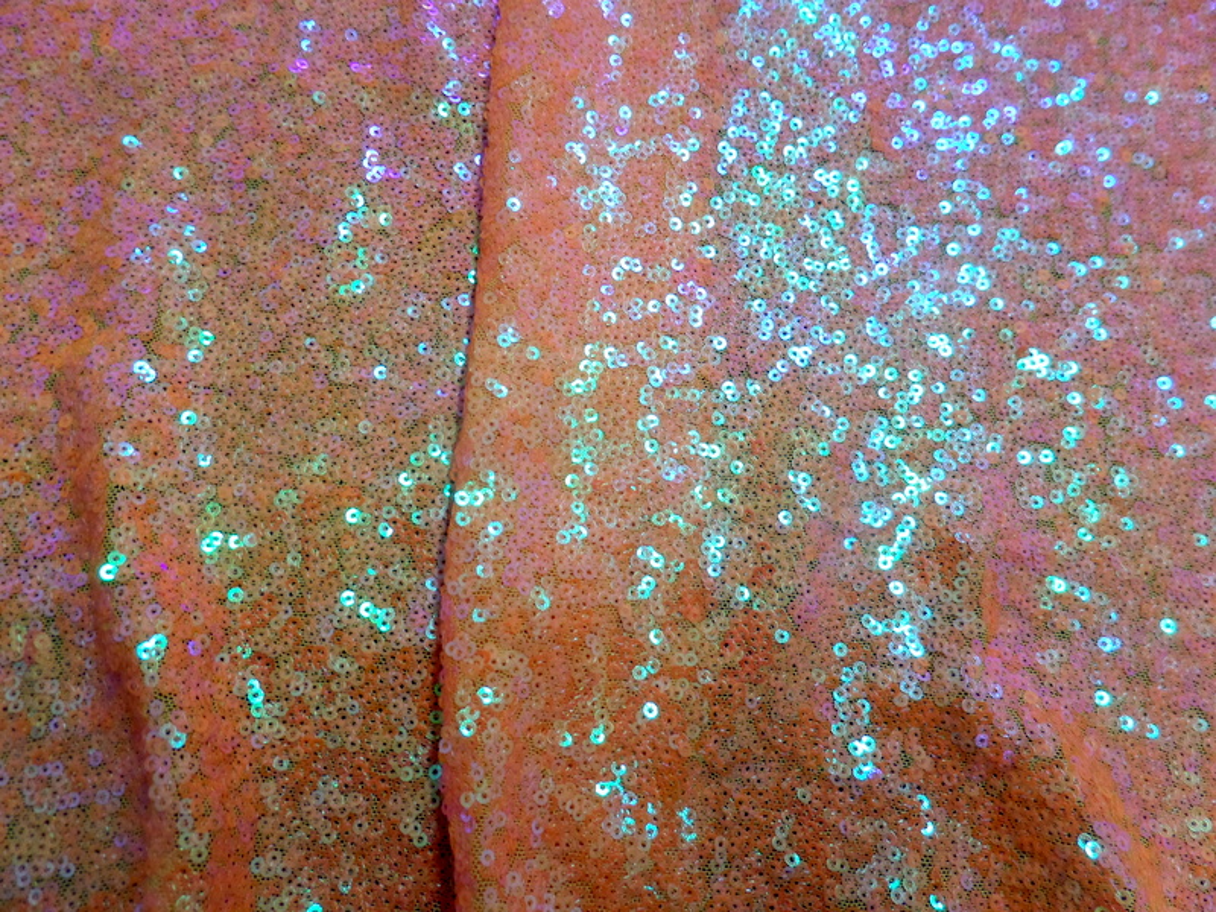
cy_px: 456
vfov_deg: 56.8
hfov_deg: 71.6
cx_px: 608
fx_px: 843
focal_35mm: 24
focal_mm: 4
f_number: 3.2
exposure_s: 1/30
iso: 160
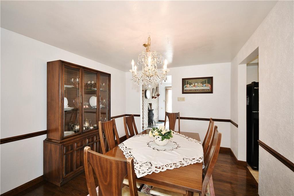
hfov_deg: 100.4
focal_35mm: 15
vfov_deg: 77.2
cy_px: 98
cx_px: 147
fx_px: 122
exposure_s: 1/80
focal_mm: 10
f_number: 4.5
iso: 800
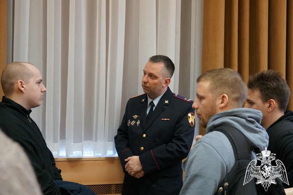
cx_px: 146
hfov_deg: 43.6
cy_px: 98
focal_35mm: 45
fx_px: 366
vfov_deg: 29.8
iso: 3200
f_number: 4.5
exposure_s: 1/160
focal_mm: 30
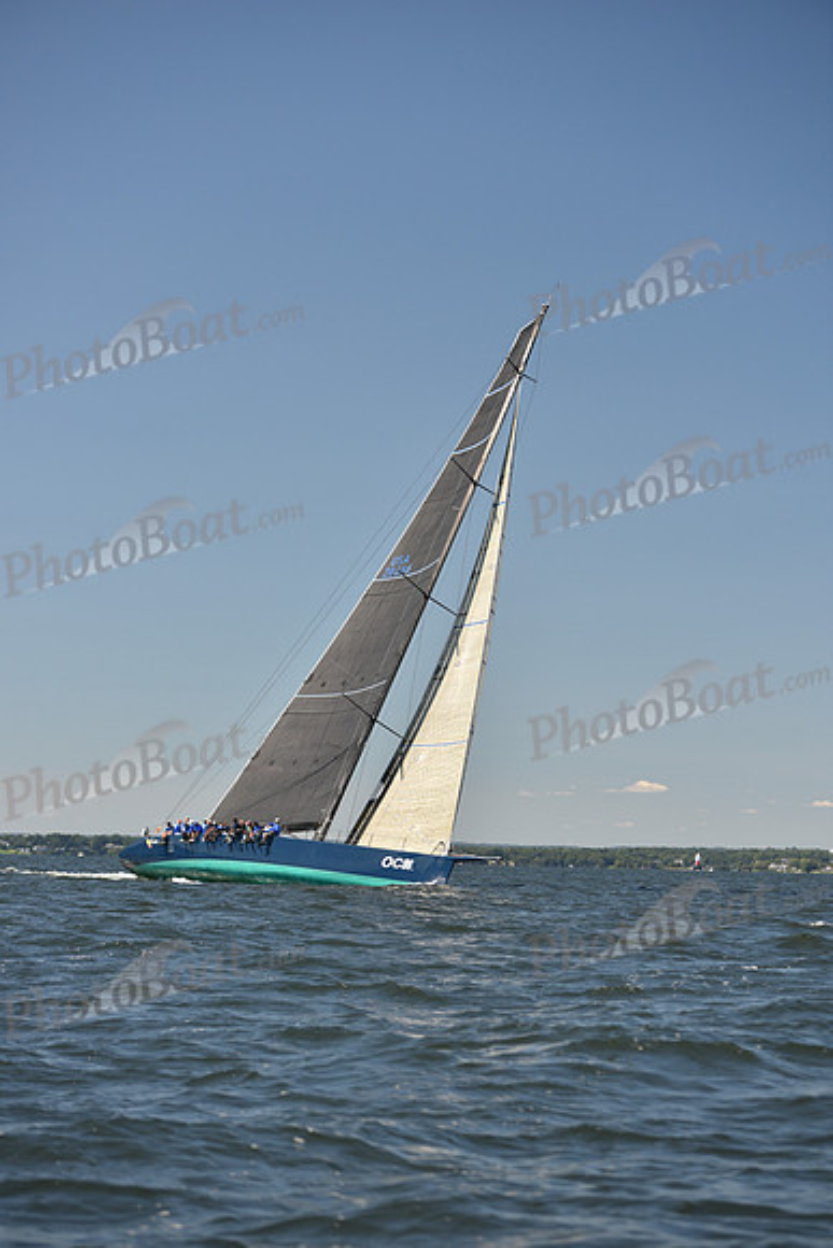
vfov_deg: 24.8
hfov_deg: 16.7
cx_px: 416
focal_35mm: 82
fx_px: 2844
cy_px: 624
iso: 250
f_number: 3.5
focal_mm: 82
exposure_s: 1/1000
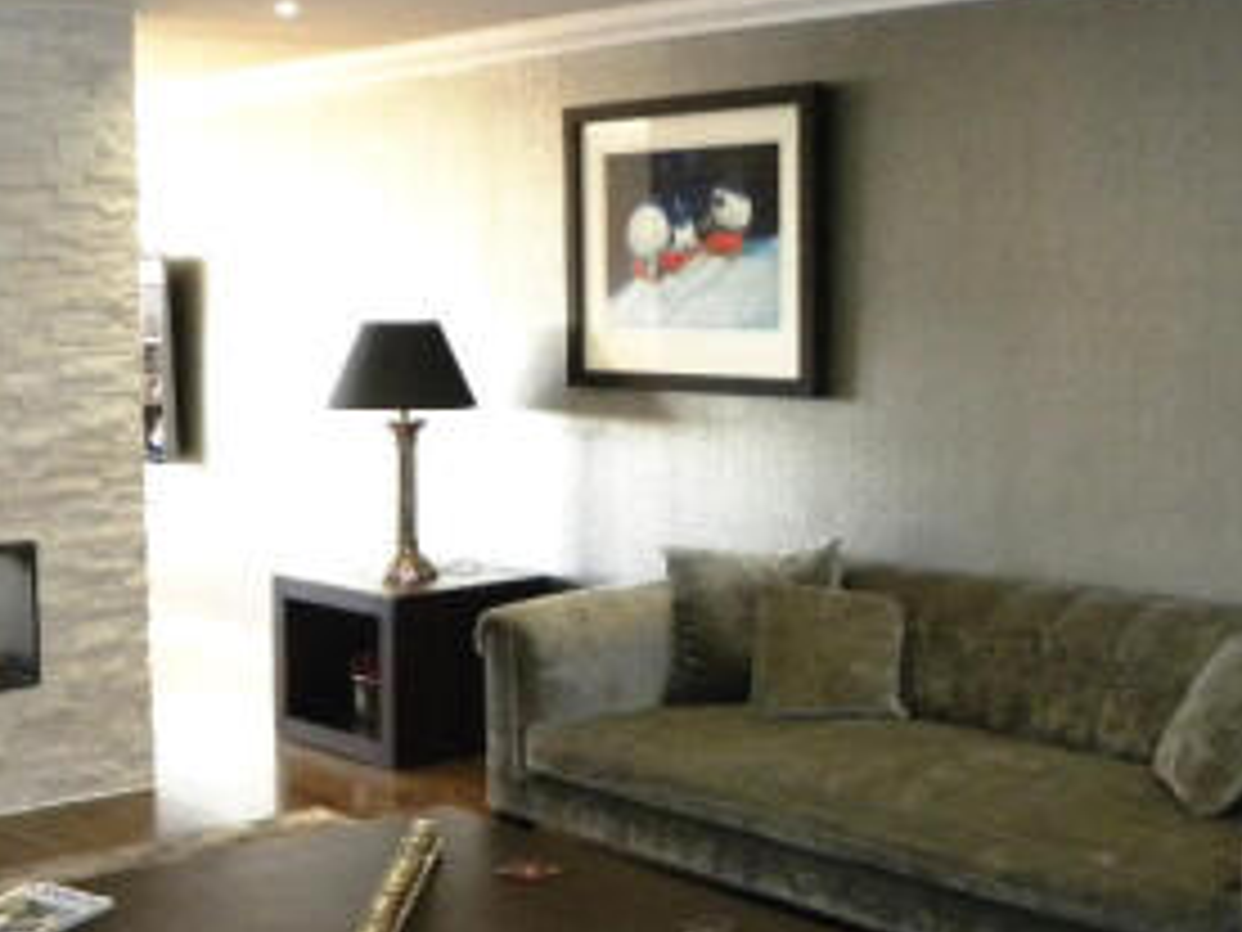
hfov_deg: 34.3
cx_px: 326
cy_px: 597
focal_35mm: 55
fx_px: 1973
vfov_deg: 26.5
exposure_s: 1/77.3
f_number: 2.8
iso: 400
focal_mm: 4.6
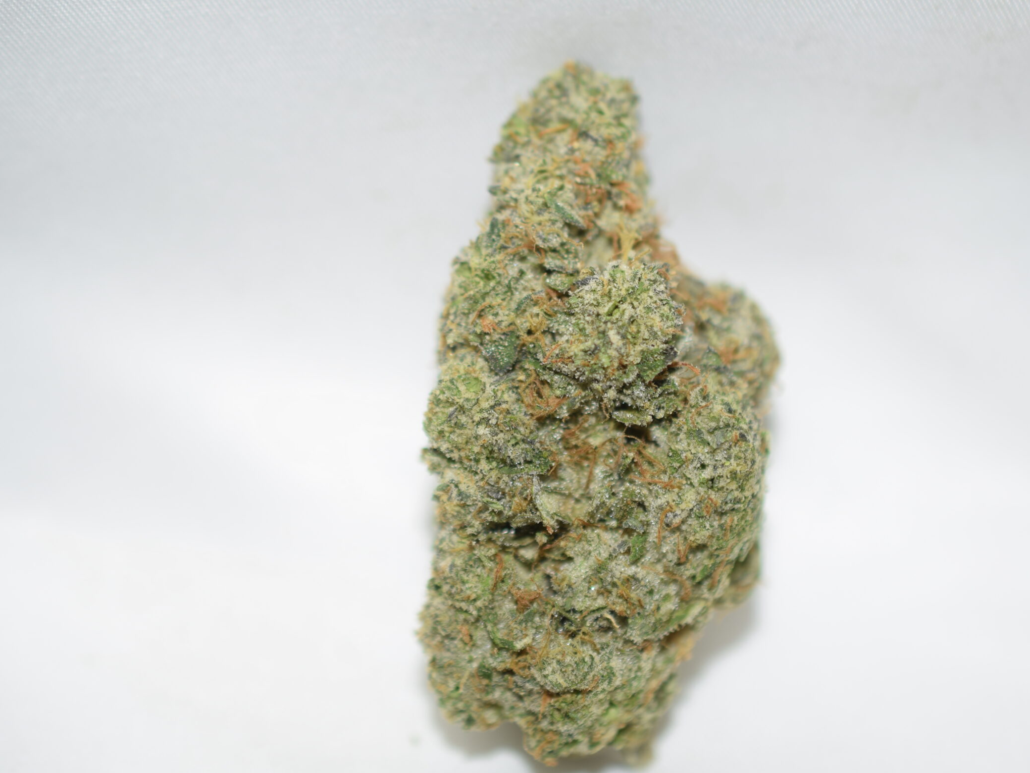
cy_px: 383
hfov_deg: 27.4
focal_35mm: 71
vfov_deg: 20.7
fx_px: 2113
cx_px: 583
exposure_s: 1/60
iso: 100
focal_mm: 40
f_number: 3.2
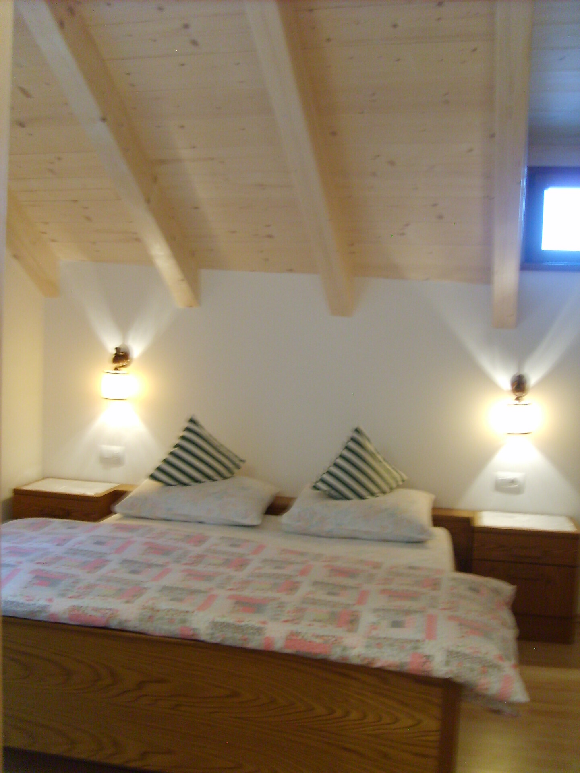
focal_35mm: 35
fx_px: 782
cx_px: 290
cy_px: 386
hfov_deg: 40.7
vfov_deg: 52.6
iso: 140
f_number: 2.8
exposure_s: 1/6
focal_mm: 5.8
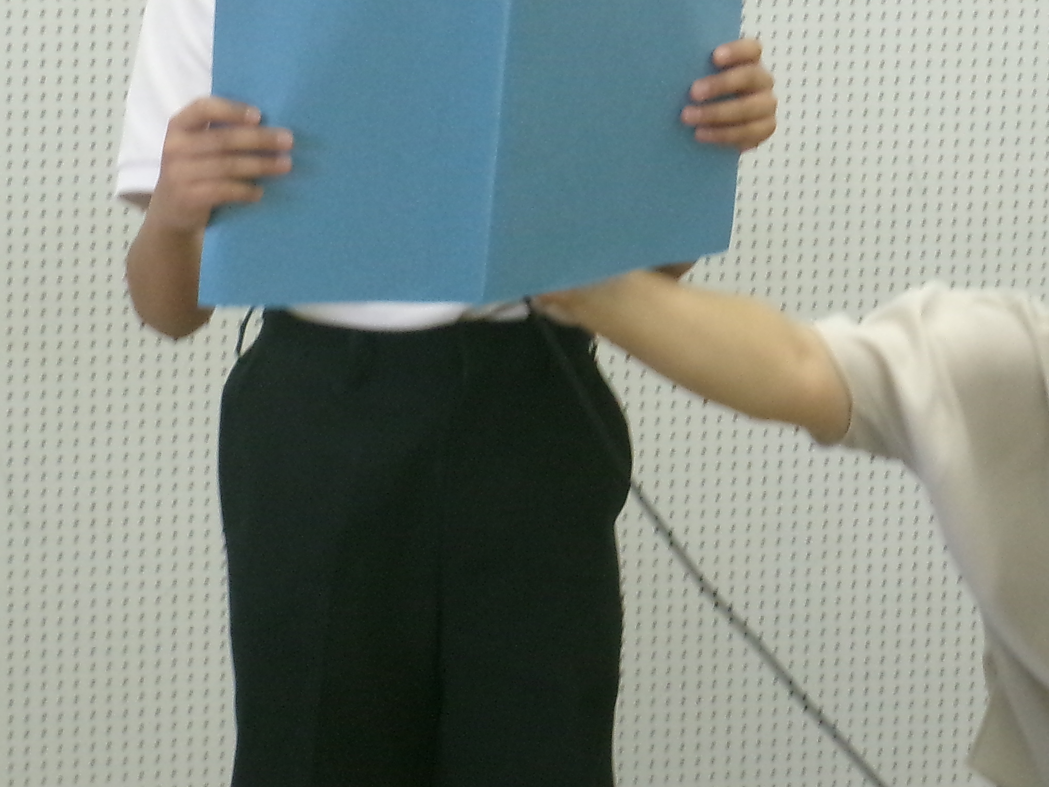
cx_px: 514
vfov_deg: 8.3
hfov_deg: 11.1
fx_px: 5394
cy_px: 149
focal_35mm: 178
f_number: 5.4
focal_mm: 14
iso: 400
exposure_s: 1/25
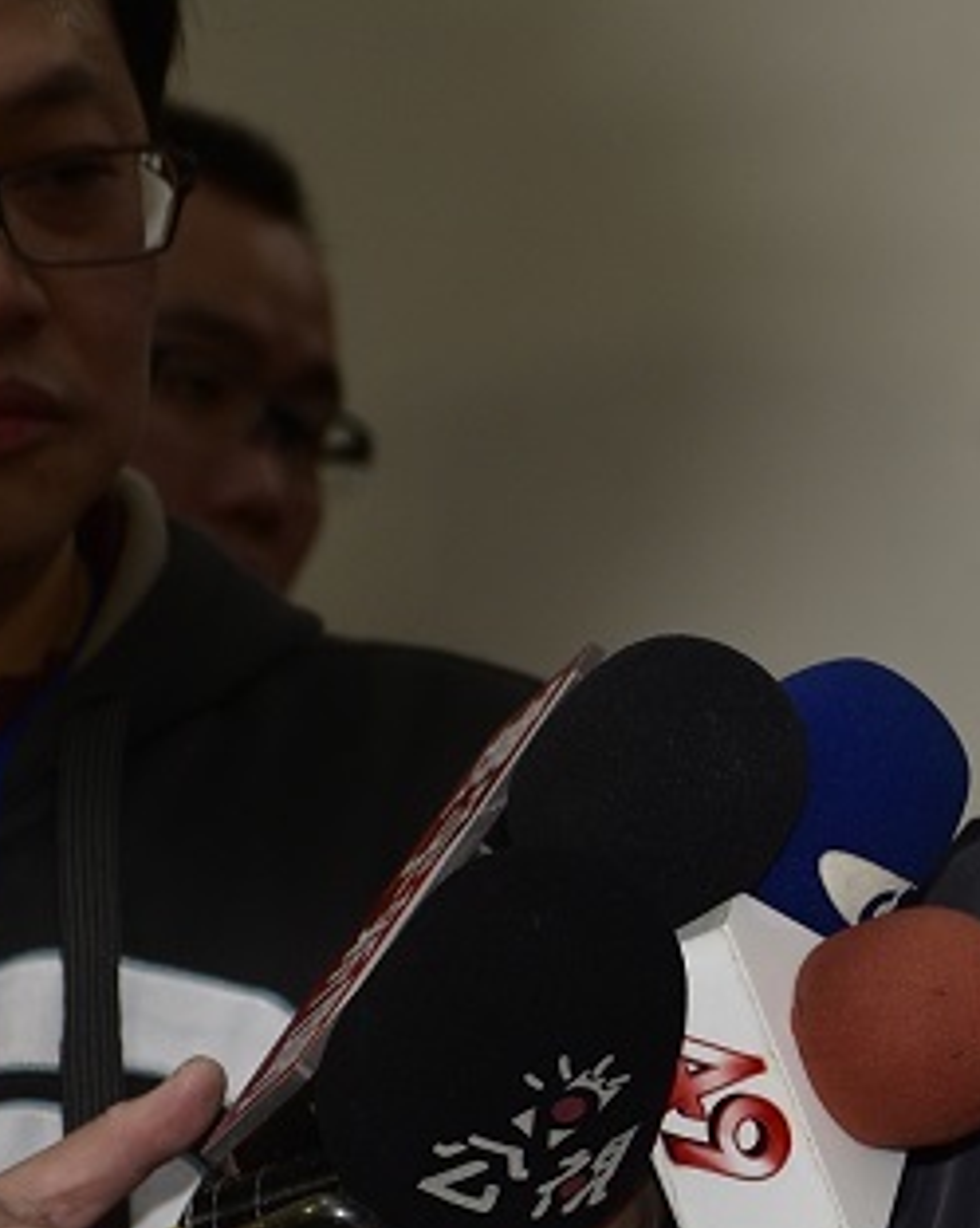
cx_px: 1299
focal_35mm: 269
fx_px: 9767
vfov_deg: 7.2
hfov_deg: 5.7
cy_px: 579
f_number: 5
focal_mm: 70
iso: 200
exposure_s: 1/60
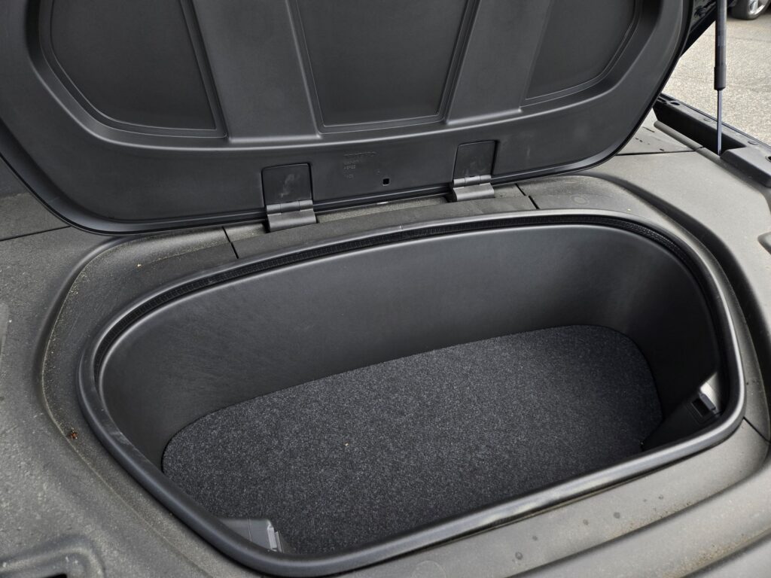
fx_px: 512
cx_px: 386
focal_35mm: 23
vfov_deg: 58.9
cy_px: 289
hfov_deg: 73.9
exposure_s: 1/643
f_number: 1.8
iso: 80
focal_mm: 5.4
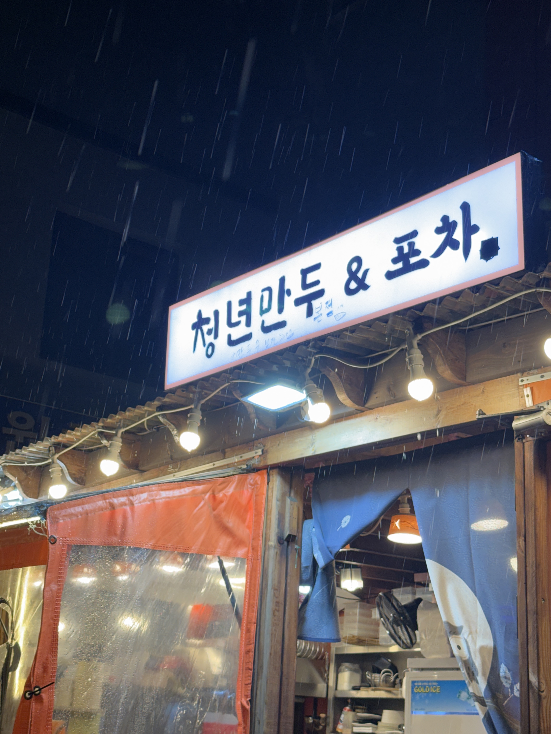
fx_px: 1019
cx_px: 276
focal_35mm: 48
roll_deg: -2.5
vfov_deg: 39.7
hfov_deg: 30.3
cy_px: 367
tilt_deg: +19.5
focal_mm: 6.76
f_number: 1.78
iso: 50
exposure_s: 1/120
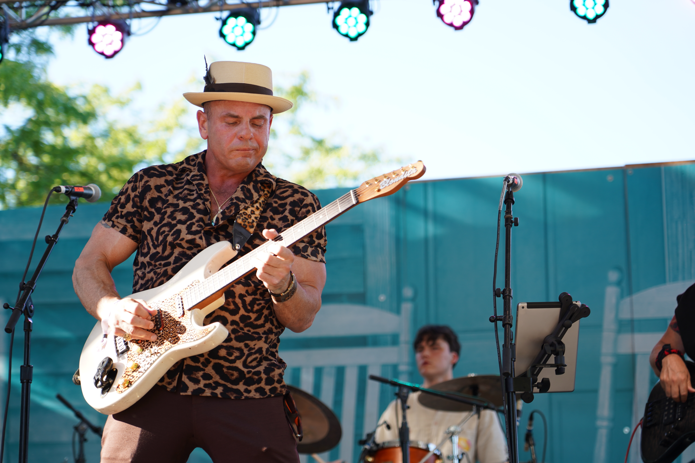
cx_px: 348
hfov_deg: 19.5
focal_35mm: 105
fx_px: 2027
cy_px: 232
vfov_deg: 13.0
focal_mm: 105
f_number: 4
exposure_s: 1/160
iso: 160
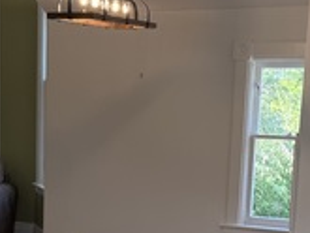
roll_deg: -1.1
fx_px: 833
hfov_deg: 21.0
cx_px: 120
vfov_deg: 15.5
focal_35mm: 93
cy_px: 246
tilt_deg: -10.7
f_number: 1.78
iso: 64
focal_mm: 6.76
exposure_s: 1/120
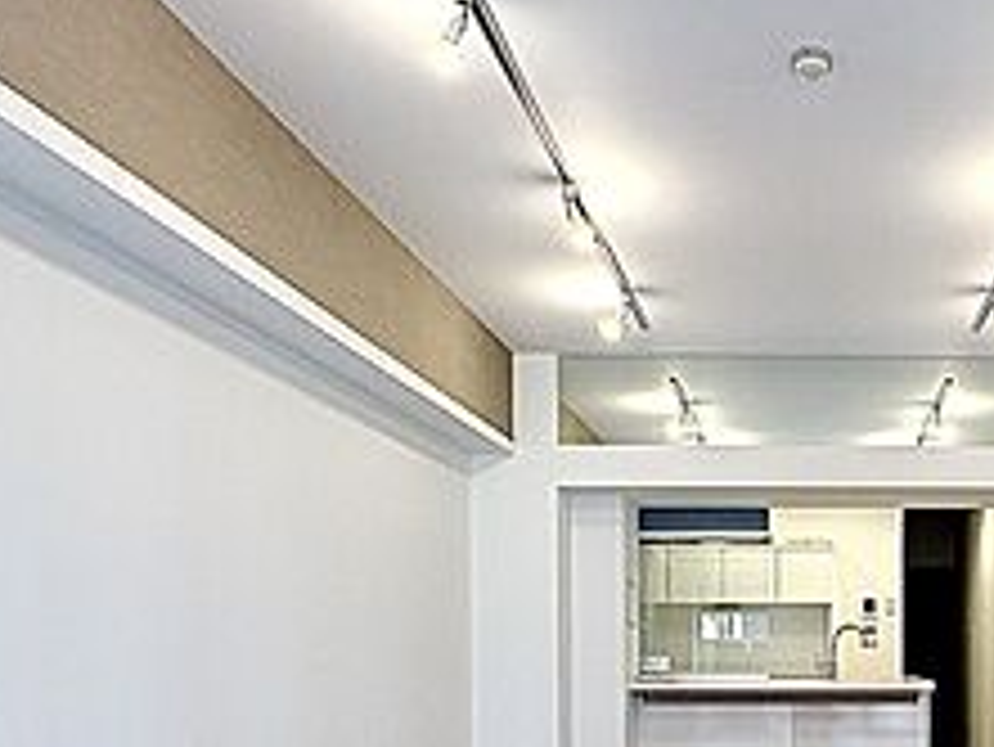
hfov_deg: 46.1
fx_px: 1092
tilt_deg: -2.2
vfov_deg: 35.4
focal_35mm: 38
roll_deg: +0.7
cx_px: 814
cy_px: 684
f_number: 2.2
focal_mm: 2.22
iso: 200
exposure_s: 1/99
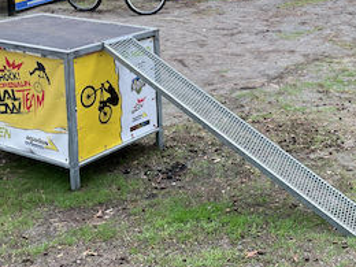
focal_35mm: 64
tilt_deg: -11.9
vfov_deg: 22.2
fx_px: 658
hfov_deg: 29.4
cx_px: 296
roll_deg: +1.4
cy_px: 14
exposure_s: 1/121
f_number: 1.6
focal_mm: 4.2
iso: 40
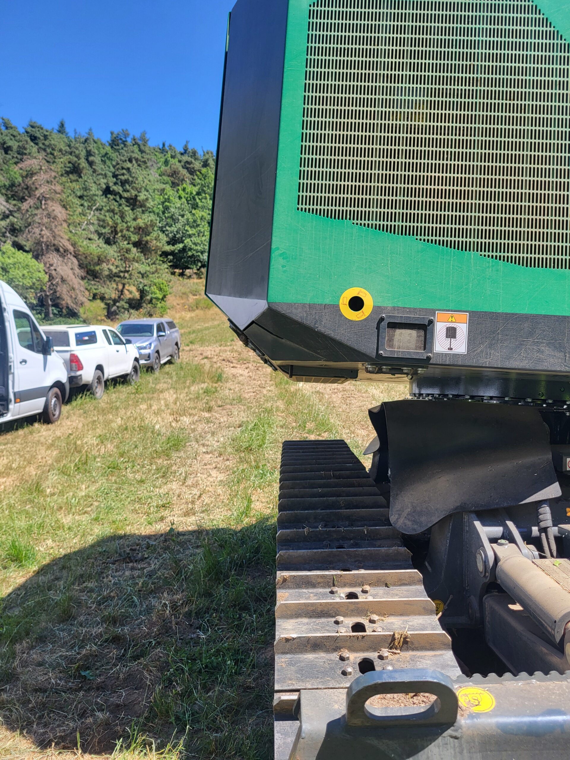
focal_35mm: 26
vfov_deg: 67.3
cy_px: 380
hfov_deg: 53.1
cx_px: 285
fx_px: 571
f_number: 1.8
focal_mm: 5.4
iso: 40
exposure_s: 1/952
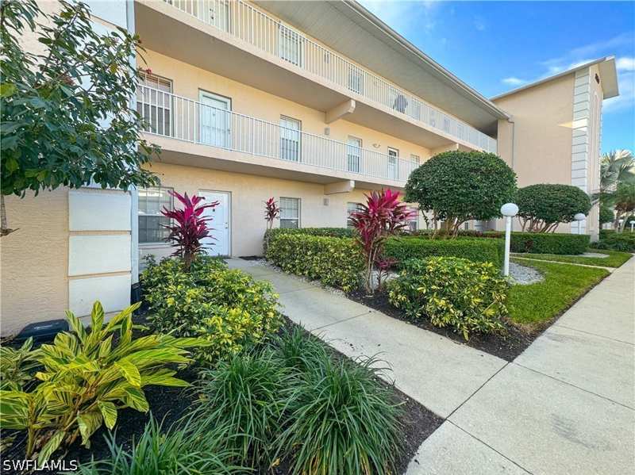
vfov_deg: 85.6
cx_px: 318
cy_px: 238
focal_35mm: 14
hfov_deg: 102.1
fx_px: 257
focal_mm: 2.22
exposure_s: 1/350
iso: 40
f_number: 2.2
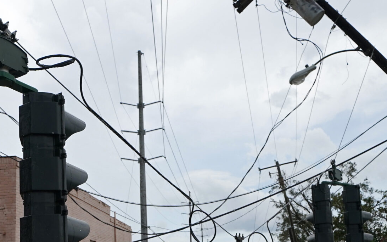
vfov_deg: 28.9
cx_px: 189
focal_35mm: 43
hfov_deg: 46.2
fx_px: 454
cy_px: 209
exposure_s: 1/3200
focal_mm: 18
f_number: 4.5
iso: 640
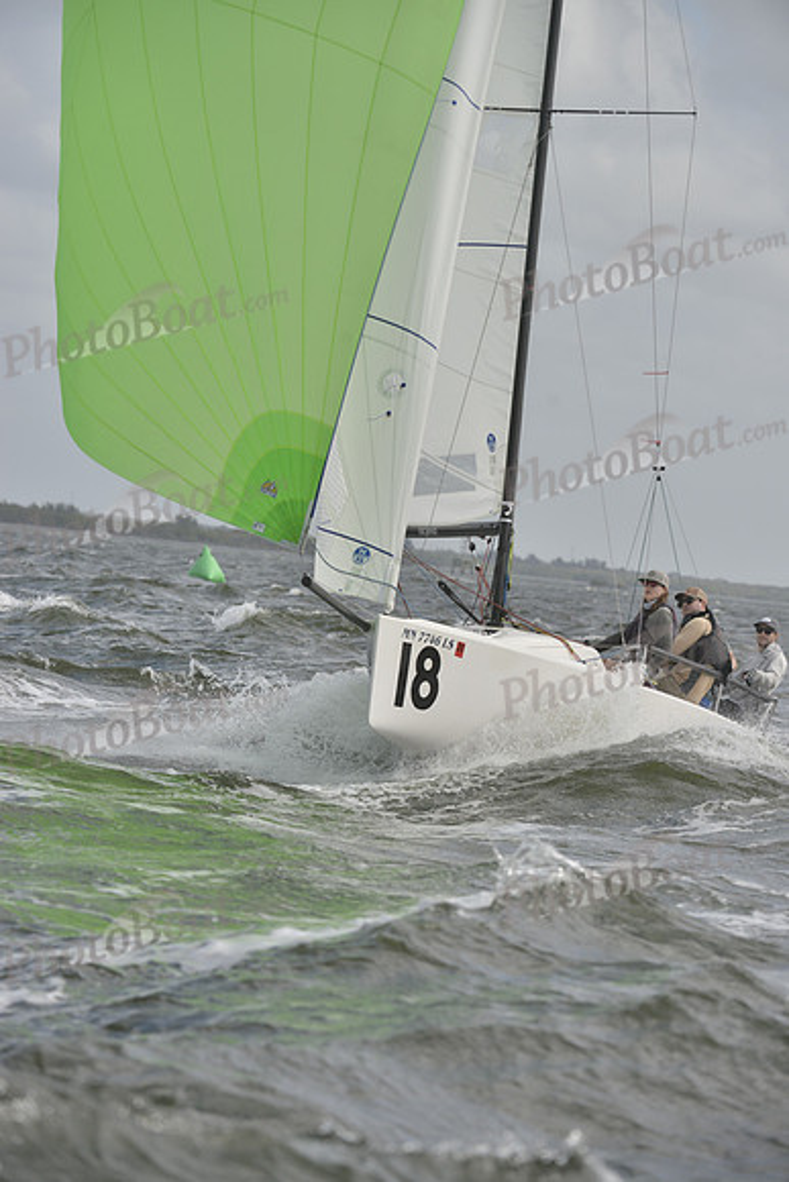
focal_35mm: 200
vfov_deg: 10.3
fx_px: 6571
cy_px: 591
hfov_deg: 6.9
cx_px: 394
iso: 400
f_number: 7.1
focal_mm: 200
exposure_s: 1/1600
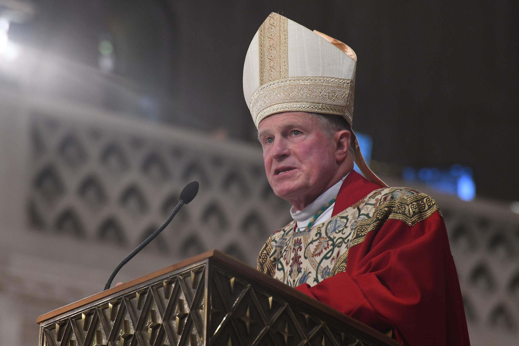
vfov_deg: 4.6
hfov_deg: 6.9
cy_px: 173
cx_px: 260
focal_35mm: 300
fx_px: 4325
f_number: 8
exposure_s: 1/100
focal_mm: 300
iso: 4000
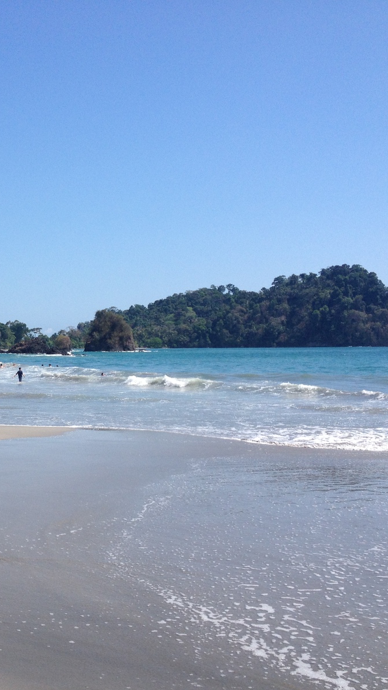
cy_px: 346
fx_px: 933
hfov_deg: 23.0
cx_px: 47
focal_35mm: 51
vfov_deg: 40.6
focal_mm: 4.28
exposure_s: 1/2208
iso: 50
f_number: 2.4
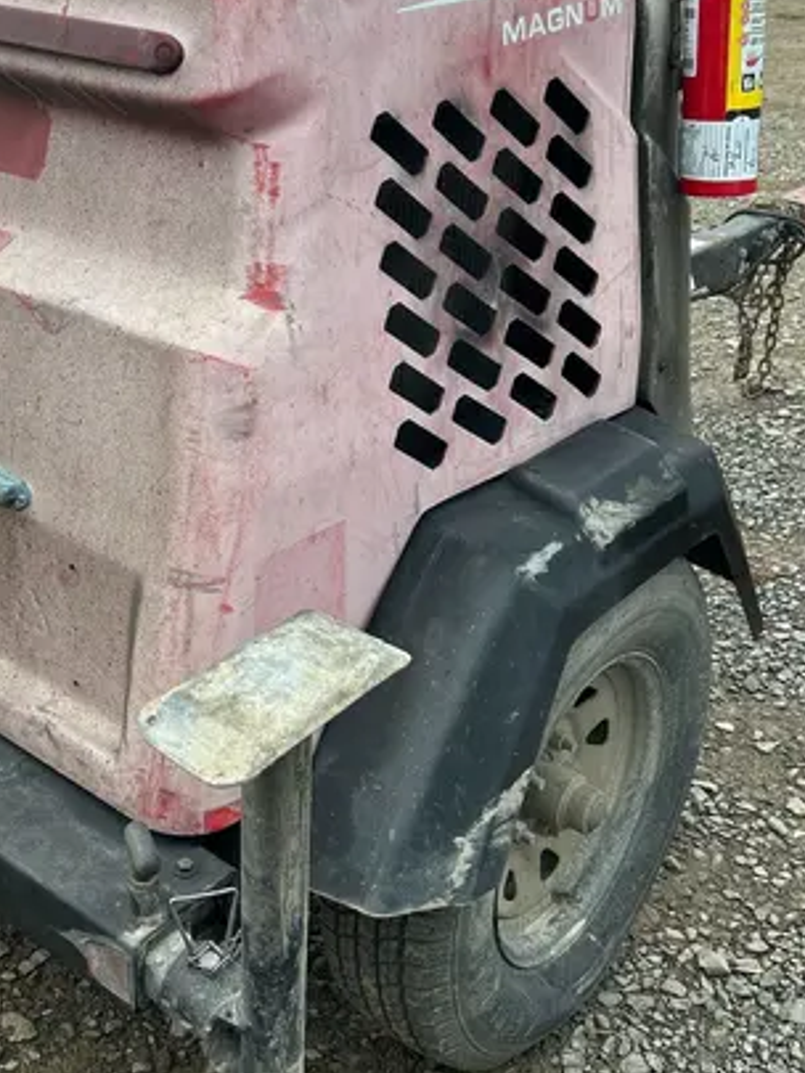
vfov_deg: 40.1
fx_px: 1457
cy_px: 401
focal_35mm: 47
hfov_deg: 30.5
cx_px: 230
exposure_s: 1/171
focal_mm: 5.7
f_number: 1.5
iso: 50
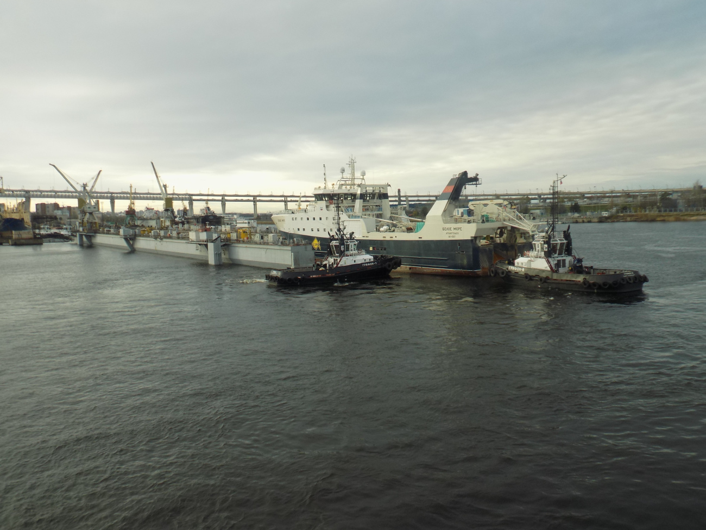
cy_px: 265
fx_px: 612
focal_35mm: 30
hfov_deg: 60.0
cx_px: 353
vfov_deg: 46.8
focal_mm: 5.3
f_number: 3.3
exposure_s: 1/320
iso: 80
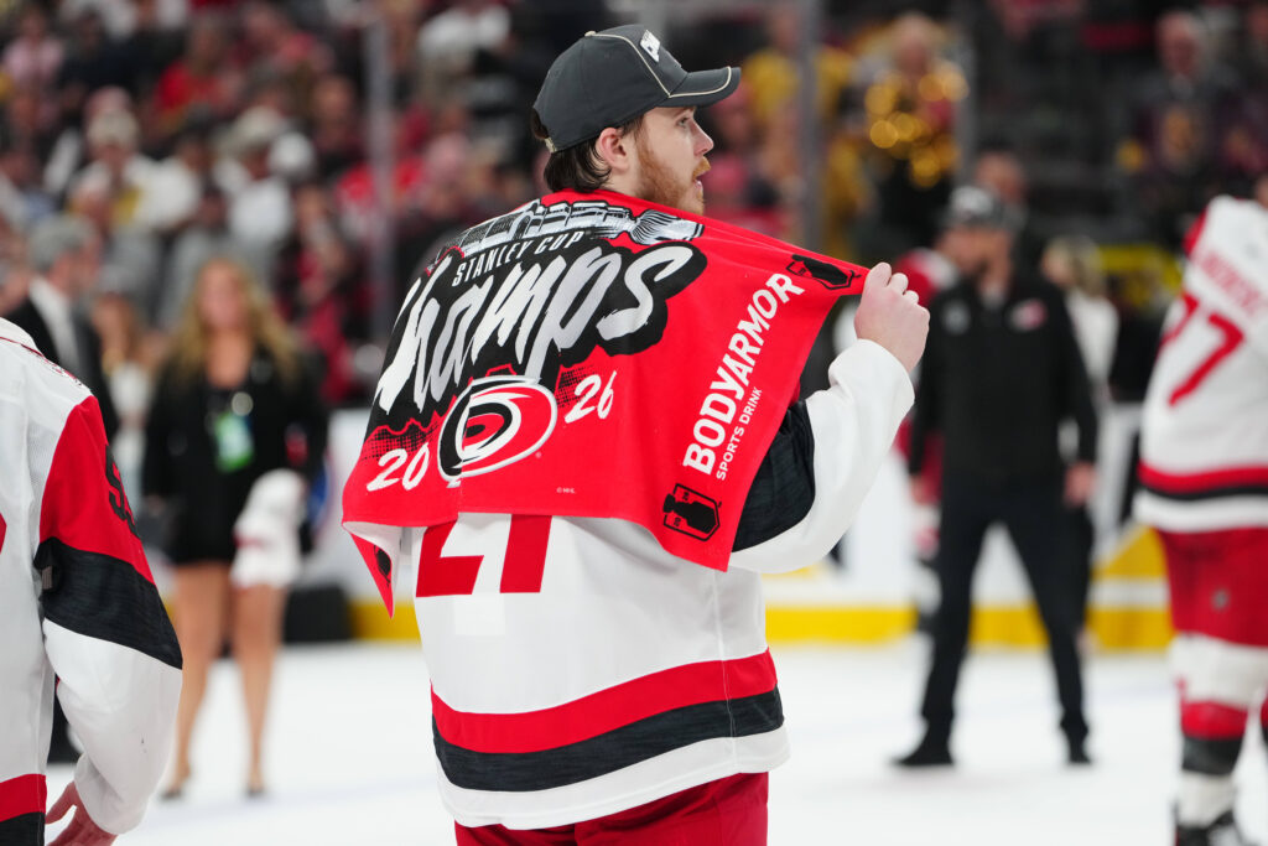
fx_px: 6939
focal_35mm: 197
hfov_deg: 10.4
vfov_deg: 7.0
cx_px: 634
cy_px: 423
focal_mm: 197
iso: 3200
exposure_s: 1/1250
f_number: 3.5
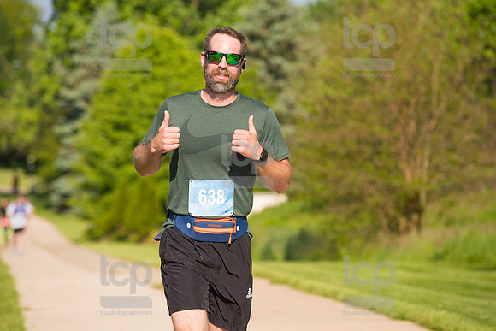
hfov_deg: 10.3
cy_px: 166
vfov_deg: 6.9
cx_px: 248
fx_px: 2756
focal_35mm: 200
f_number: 5.6
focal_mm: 200
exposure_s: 1/2000
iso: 400
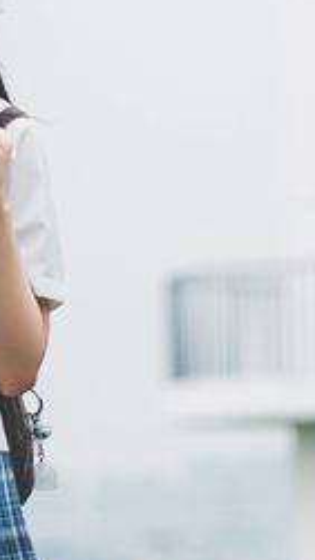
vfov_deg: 3.9
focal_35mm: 545
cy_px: -656
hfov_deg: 2.2
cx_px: 71
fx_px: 8101
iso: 125
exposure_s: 1/640
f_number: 2.5
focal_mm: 85
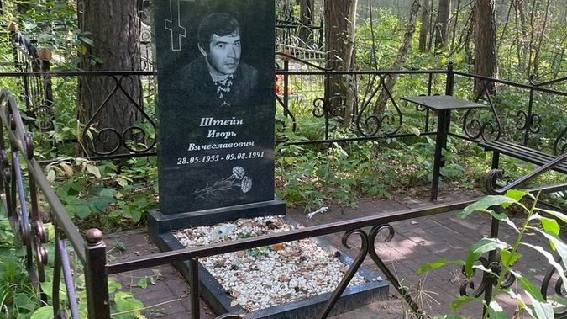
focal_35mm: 43
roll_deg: -4.1
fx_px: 646
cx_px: 406
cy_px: 187
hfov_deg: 46.1
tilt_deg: -15.1
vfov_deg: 27.6
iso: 50
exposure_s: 1/121
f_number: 1.6
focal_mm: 4.2
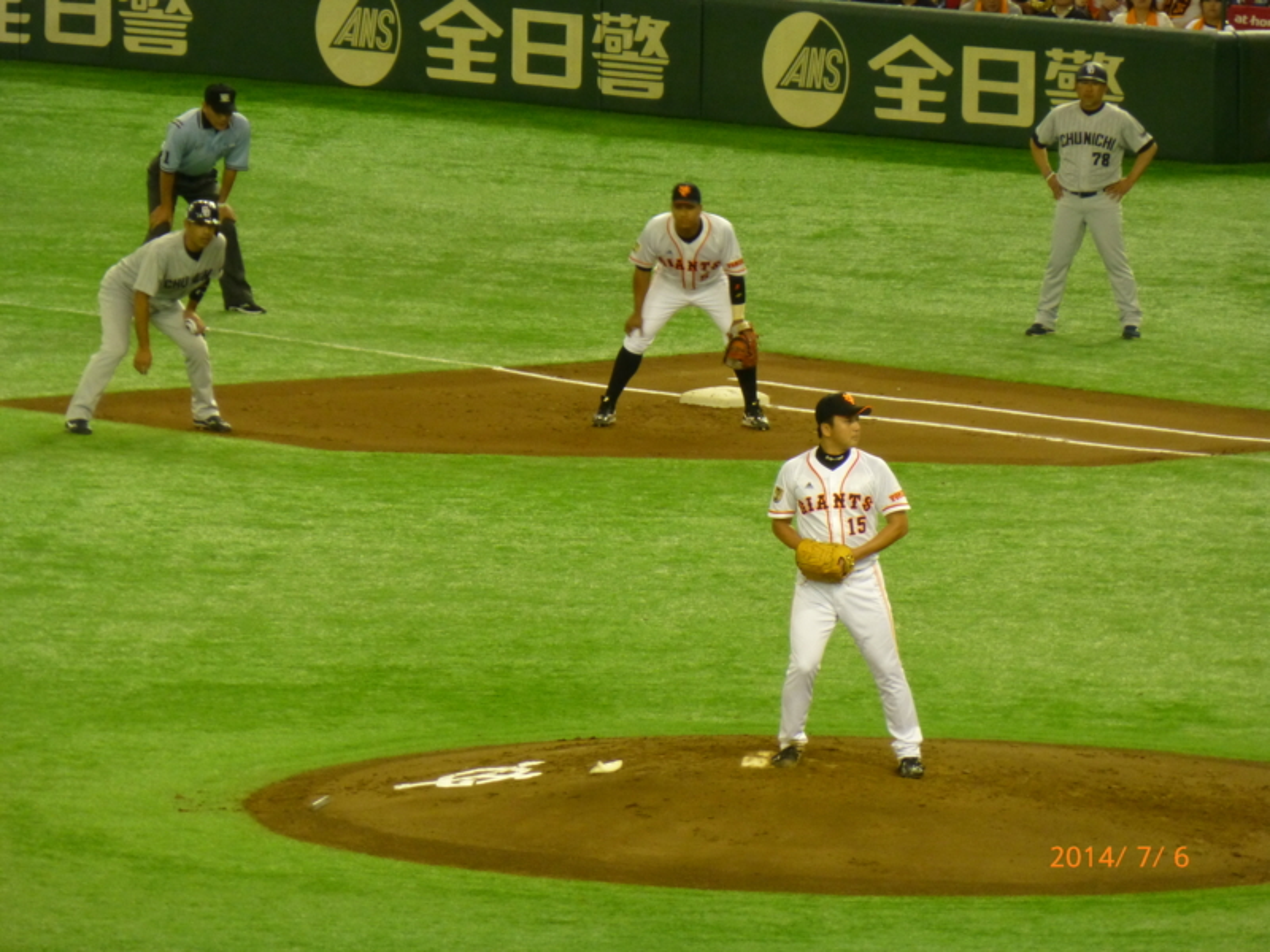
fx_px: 17610
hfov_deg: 4.1
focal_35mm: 480
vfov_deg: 3.1
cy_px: 476
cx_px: 635
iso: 400
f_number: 6.4
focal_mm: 86
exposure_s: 1/40
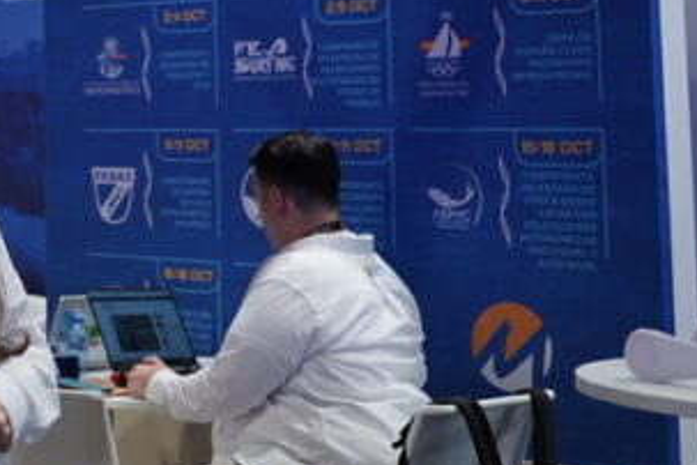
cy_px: -116
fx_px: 1943
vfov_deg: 13.2
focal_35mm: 100
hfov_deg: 18.2
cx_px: -340
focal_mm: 29.7
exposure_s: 1/125
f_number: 2.8
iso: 400
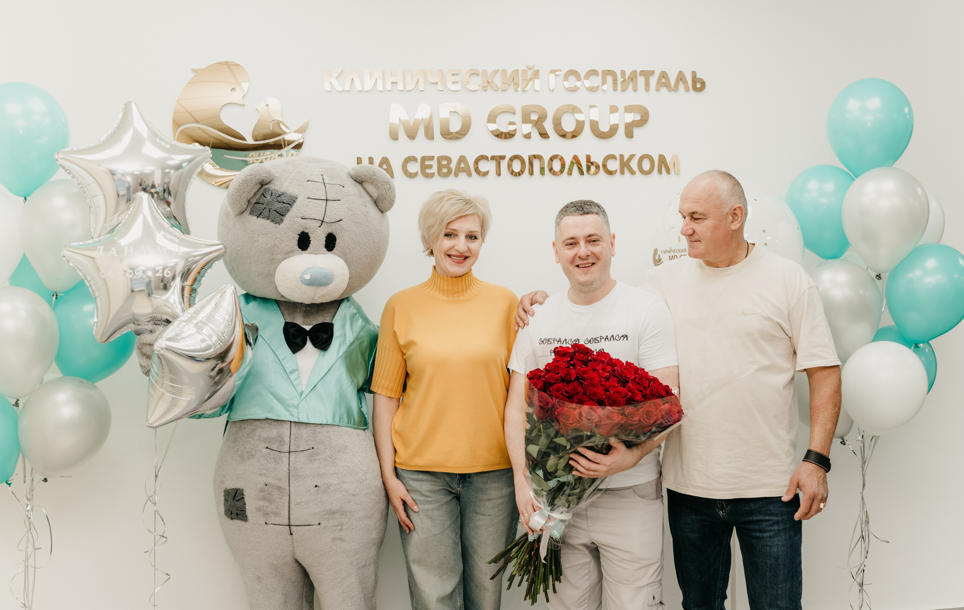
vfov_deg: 35.0
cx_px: 491
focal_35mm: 37
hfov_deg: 53.0
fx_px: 966
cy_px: 315
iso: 400
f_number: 4.5
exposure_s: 1/160
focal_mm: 35
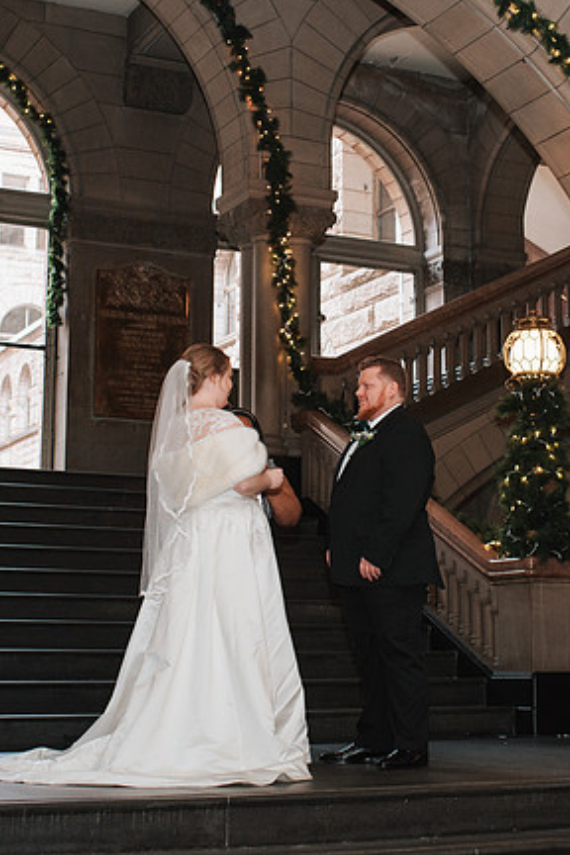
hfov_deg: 20.6
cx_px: 303
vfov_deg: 30.4
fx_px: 1567
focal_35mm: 66
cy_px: 341
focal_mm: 35
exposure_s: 1/200
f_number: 3.5
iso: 1000
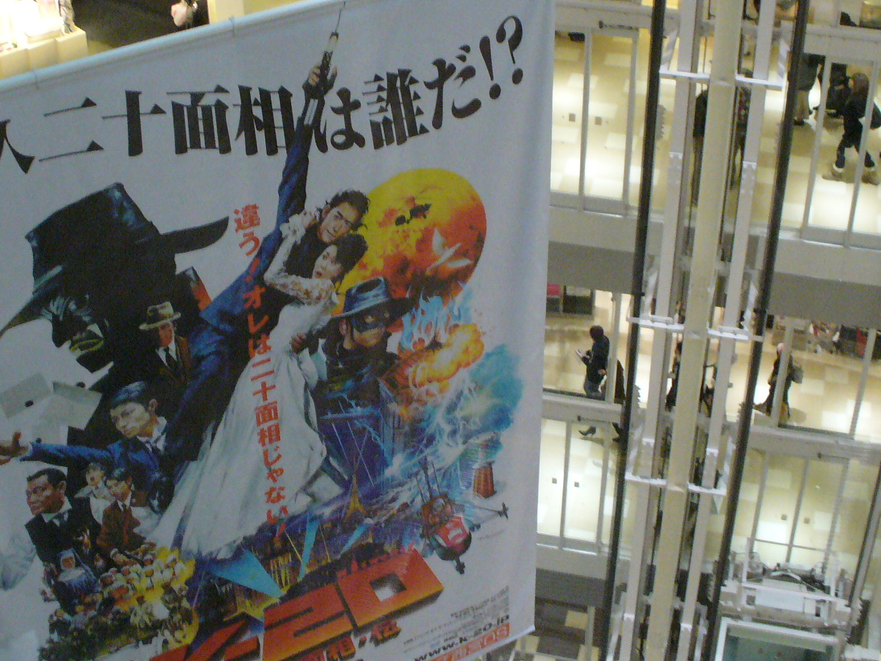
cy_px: 249
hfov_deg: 35.5
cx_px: 437
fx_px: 1374
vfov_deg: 26.9
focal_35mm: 54
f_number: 2.8
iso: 400
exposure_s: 1/80
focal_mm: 6.1
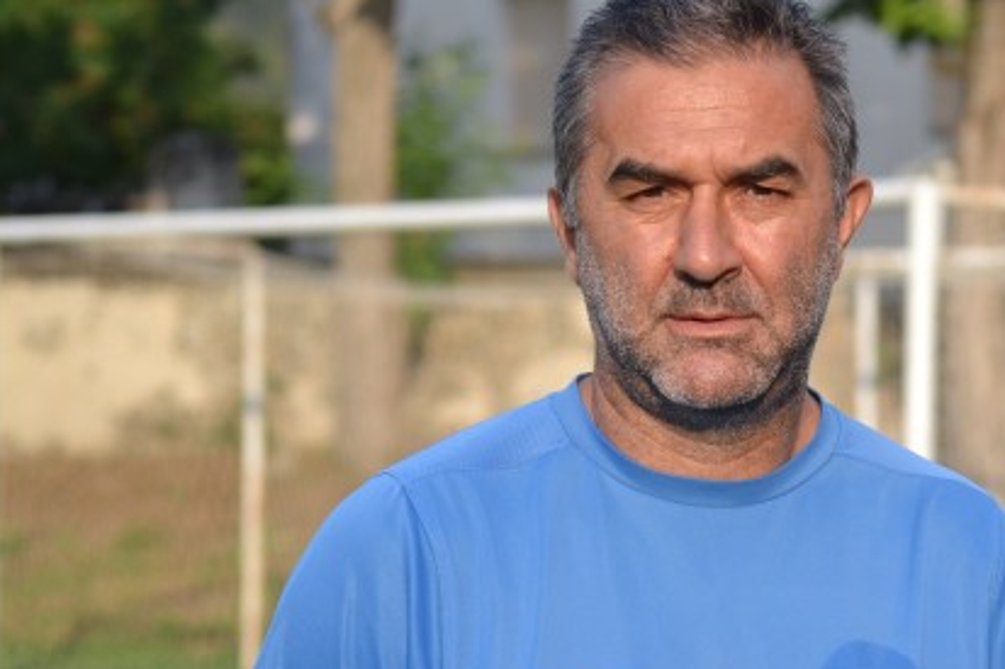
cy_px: 450
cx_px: 679
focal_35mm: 163
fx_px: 4548
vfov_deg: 8.4
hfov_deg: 12.6
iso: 400
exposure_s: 1/1250
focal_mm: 68
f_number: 5
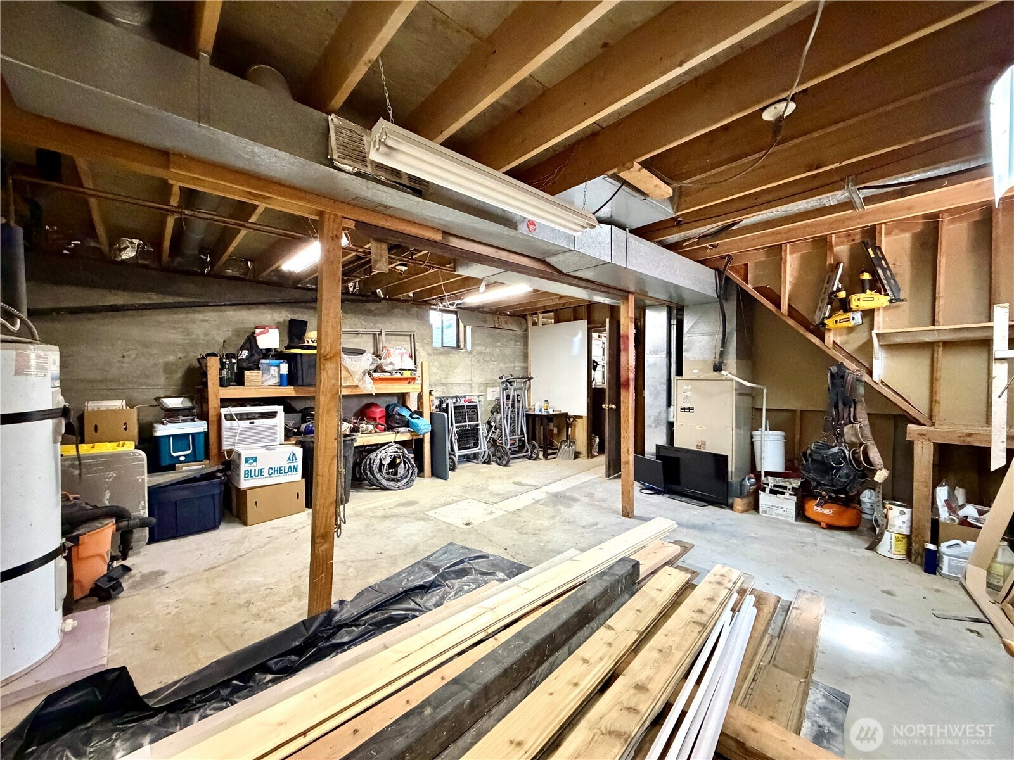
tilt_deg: -1.0
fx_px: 410
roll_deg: -0.8
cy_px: 380
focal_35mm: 14
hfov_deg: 102.1
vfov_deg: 85.7
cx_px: 507
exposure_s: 1/60
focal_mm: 2.22
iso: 1000
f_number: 2.2
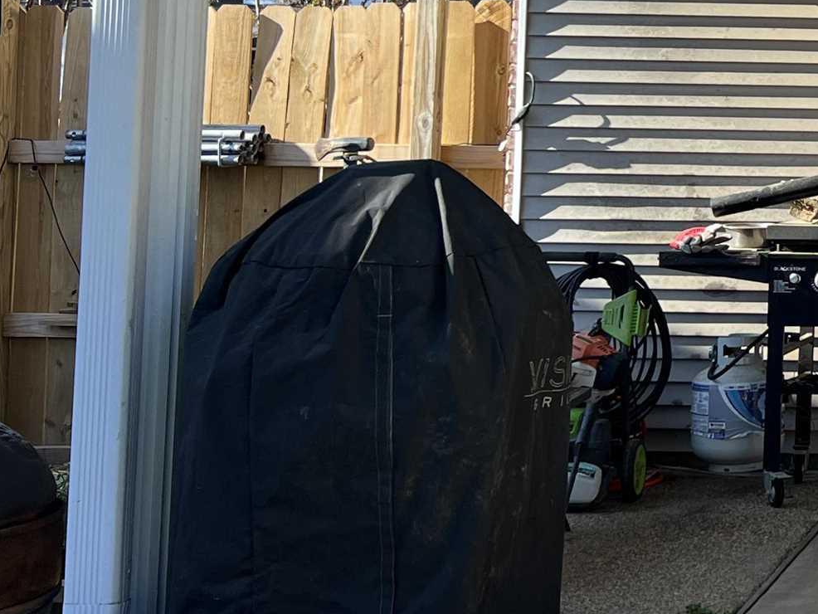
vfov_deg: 17.9
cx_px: 1220
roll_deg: -1.0
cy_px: 37
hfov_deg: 20.7
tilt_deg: +2.4
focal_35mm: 81
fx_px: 1915
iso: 50
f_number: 1.5
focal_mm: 5.7
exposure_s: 1/1048
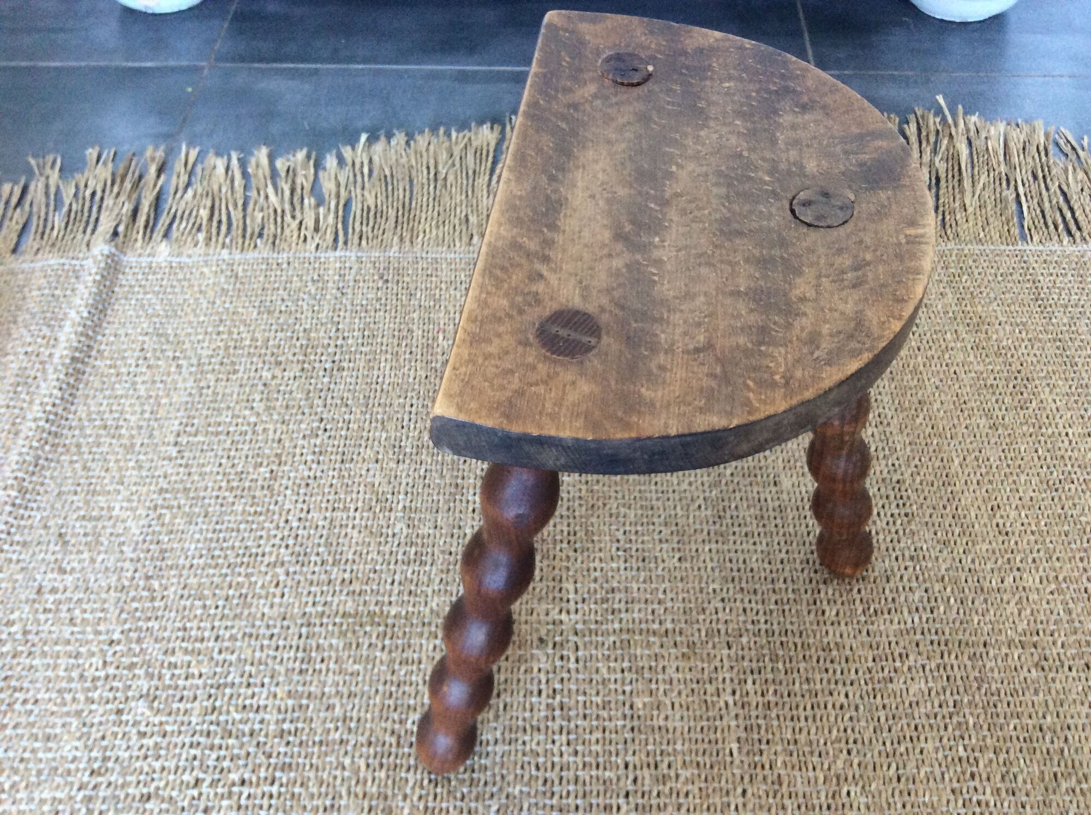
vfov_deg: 44.1
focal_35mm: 32
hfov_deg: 56.9
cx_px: 546
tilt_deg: -51.9
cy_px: 408
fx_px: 1007
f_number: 2.4
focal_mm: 3.3
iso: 160
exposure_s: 1/25
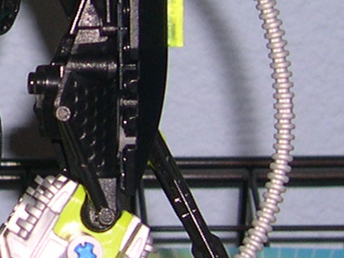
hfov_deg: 9.0
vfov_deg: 7.0
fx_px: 2086
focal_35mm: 210
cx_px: -275
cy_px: -53
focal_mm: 8
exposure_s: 1/60
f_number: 2.8
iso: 100
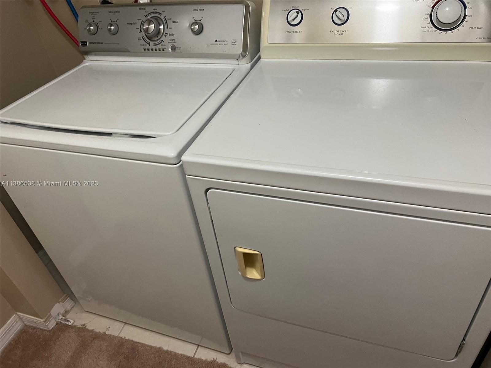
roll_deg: +8.4
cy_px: 184
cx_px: 246
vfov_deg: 53.1
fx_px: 369
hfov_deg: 67.3
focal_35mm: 26
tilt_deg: -37.9
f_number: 1.5
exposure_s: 1/60
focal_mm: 5.7
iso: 250
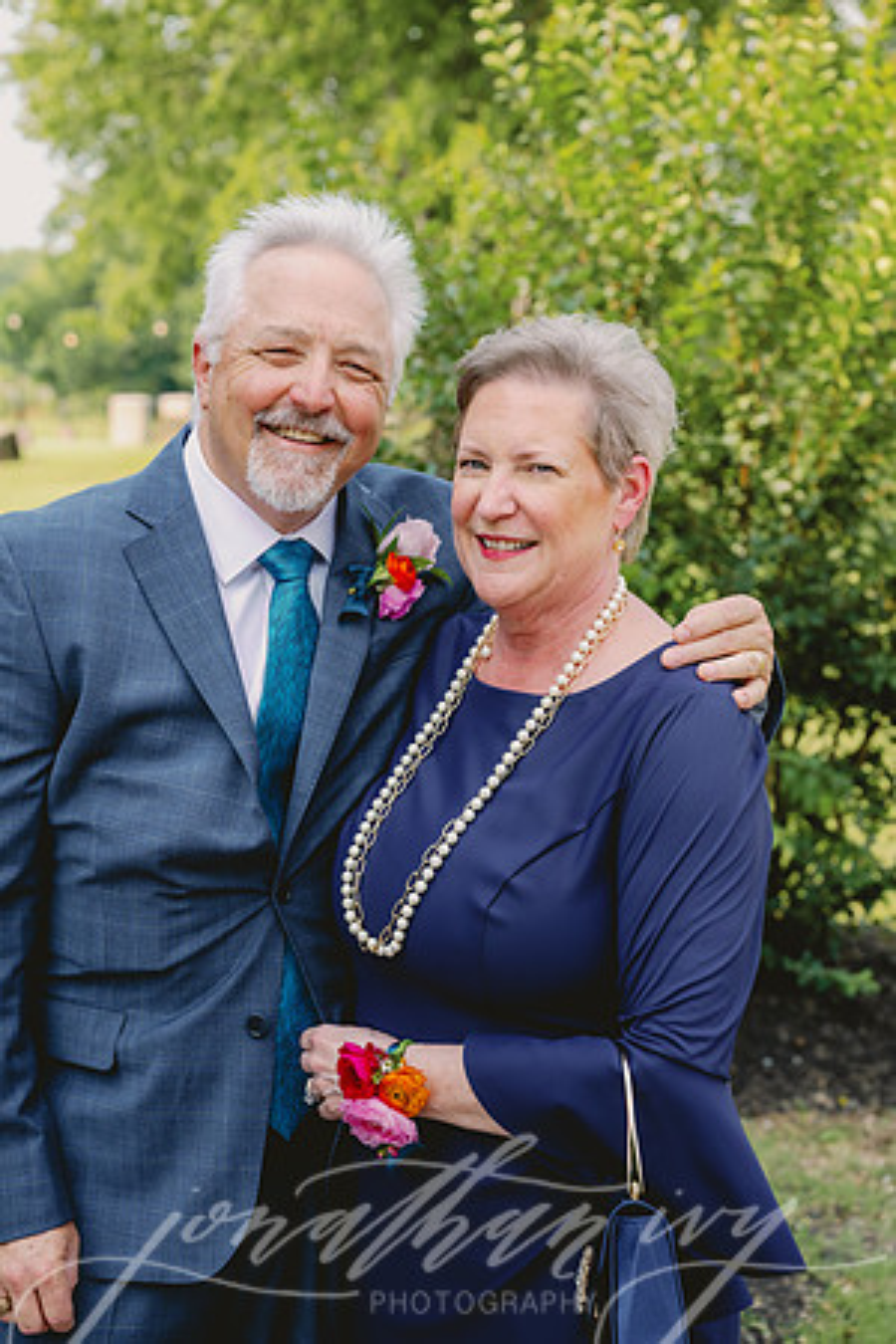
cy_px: 672
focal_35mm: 62
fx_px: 2314
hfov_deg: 21.9
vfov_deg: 32.4
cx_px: 448
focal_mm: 62
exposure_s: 1/400
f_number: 5
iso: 200
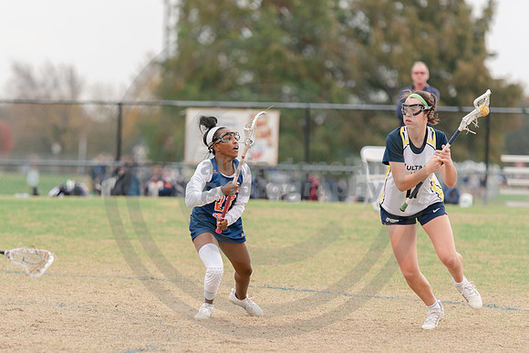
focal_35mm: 387
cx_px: 235
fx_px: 5687
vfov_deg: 3.6
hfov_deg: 5.3
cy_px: 247
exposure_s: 1/1250
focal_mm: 200
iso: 320
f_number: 2.8
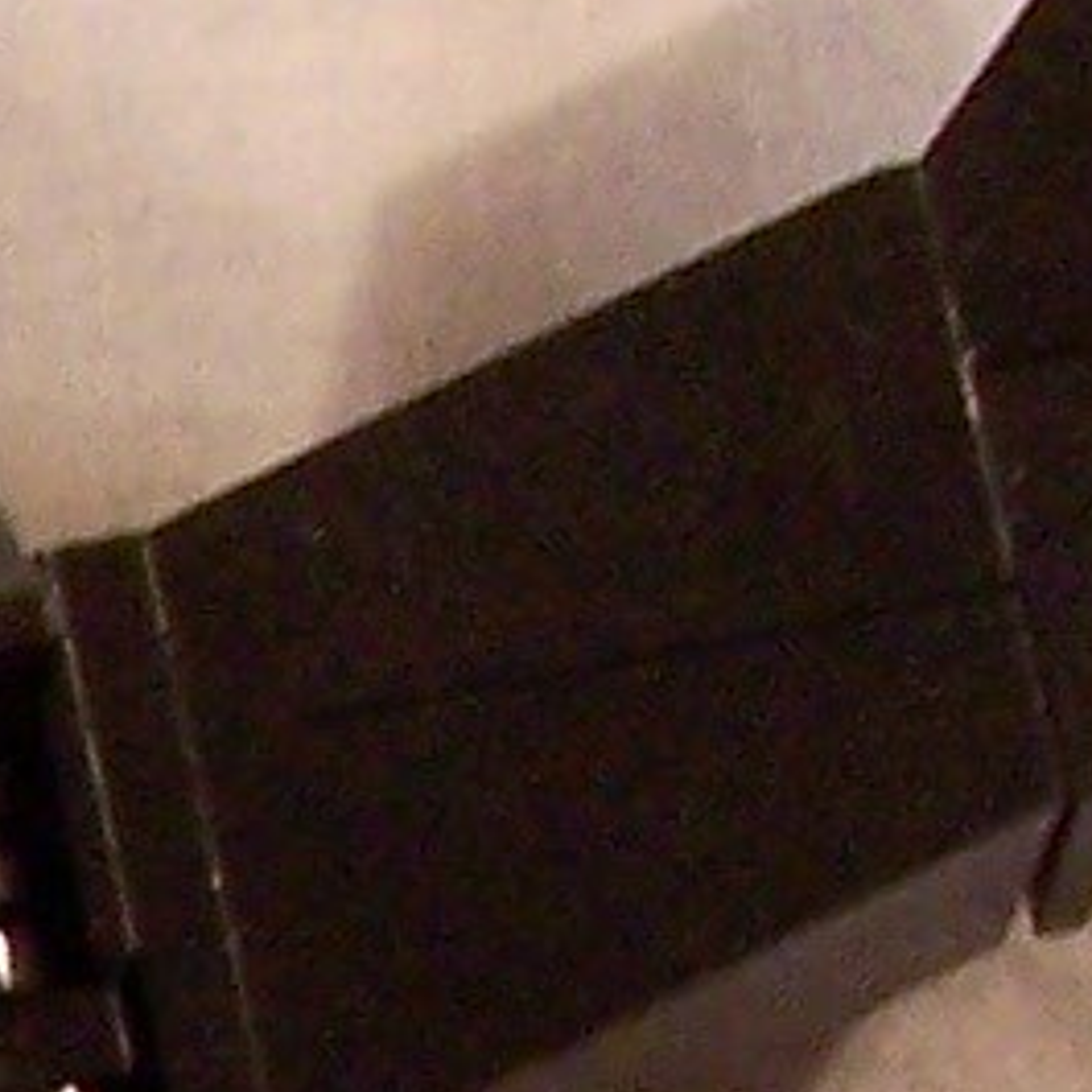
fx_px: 9601
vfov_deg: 6.2
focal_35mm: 269
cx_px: -2126
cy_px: 2633
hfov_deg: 6.0
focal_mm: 6
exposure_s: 1/8
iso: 140
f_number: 2.8
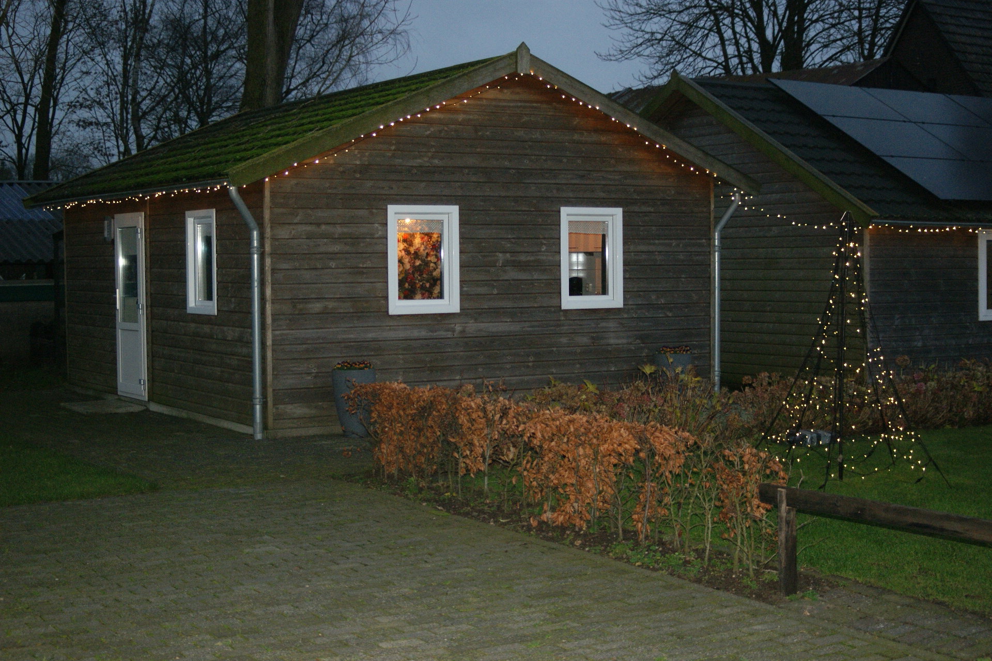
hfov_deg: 37.9
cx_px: 496
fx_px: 1447
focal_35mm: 52
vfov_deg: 25.8
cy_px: 330
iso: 400
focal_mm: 35
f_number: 3.5
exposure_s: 1/60
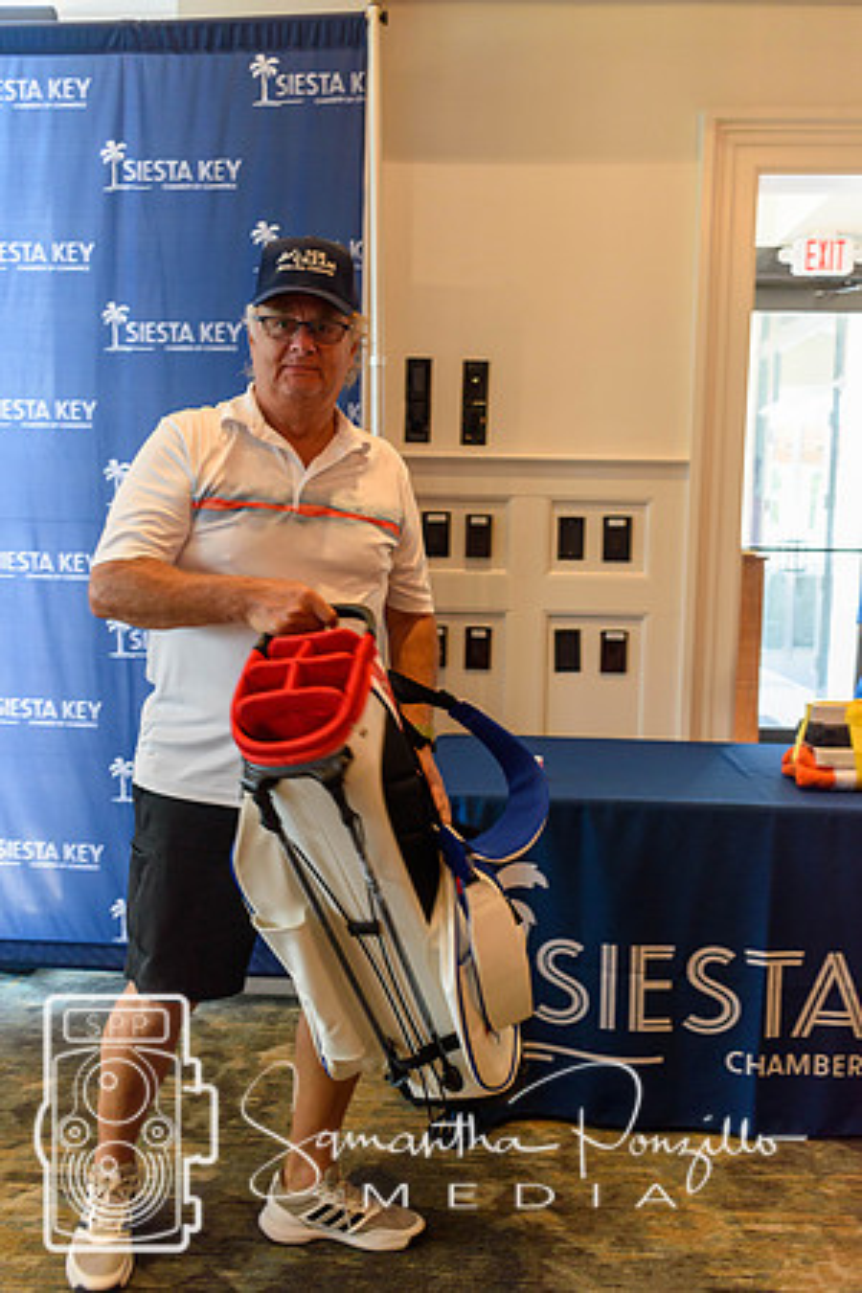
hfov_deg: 40.0
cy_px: 646
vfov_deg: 57.2
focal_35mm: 33
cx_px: 431
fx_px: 1185
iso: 500
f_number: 4
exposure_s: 1/60
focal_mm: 22
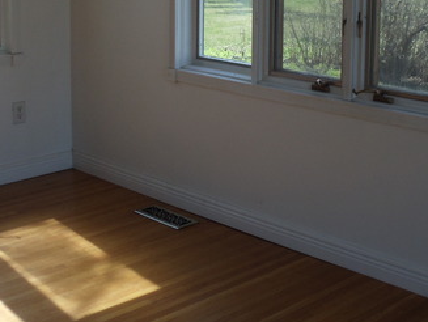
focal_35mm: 86
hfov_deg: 22.6
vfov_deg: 17.0
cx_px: 283
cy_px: 59
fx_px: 1064
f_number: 3.5
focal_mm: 6
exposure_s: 1/320
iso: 100
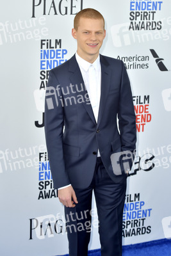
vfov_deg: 26.0
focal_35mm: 78
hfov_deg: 17.5
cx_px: 86
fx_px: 555
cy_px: 128
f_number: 6.3
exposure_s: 1/320
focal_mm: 78
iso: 500
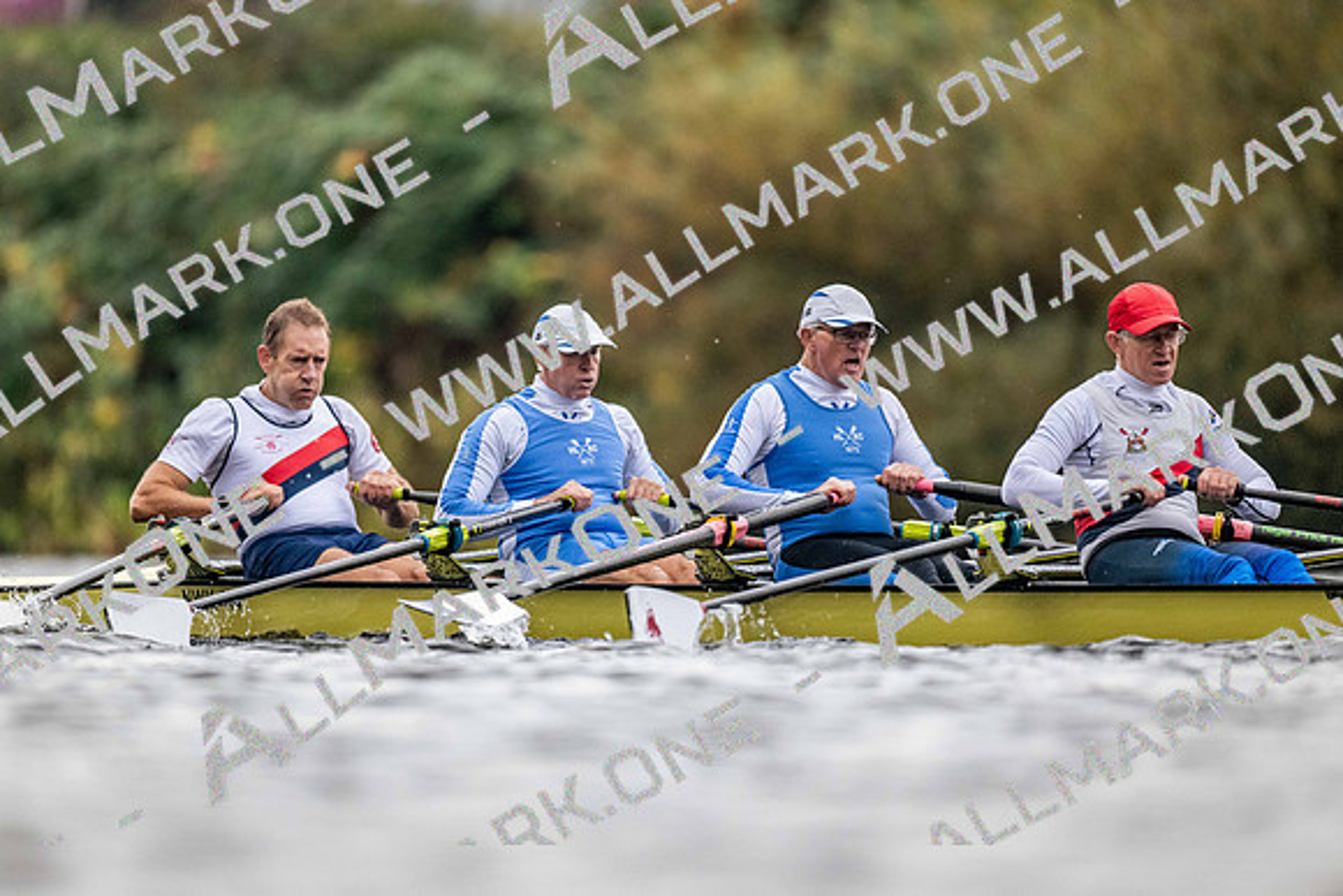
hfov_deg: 3.4
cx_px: 672
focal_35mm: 600
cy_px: 448
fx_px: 22388
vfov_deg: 2.3
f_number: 4
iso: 3600
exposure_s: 1/2500
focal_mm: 600
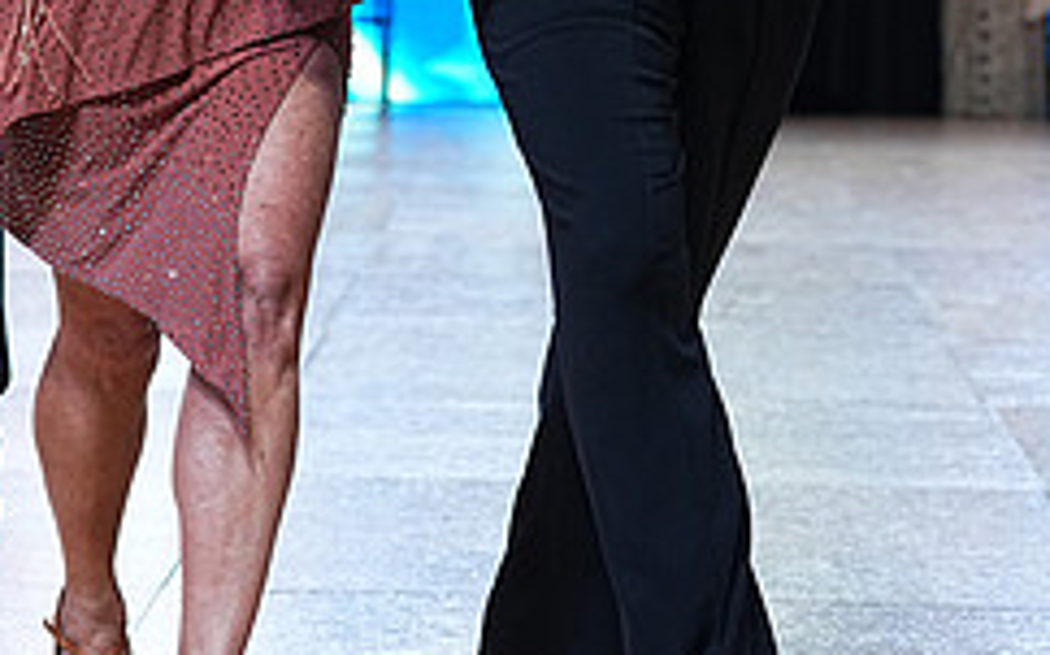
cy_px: -213
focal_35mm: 171
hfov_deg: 12.2
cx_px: 406
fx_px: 4891
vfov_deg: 7.6
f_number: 4
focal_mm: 70
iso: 1000
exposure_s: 1/500
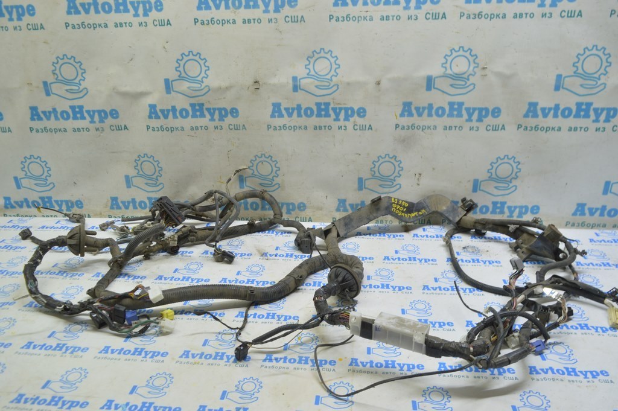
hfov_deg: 67.4
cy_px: 206
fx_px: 463
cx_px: 309
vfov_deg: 47.9
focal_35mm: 27
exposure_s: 1/20
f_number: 5.6
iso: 400
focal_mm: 18
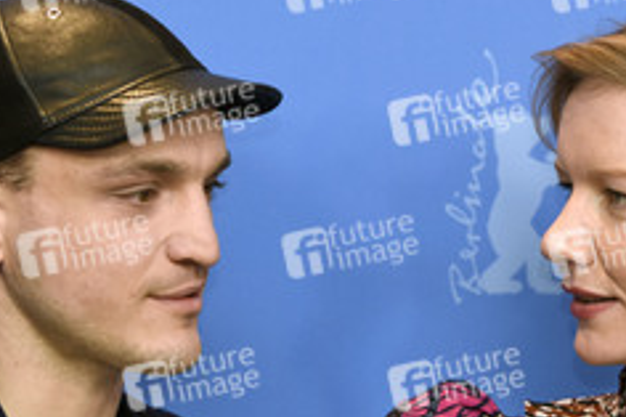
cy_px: 313
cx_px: 386
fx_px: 6481
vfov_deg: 3.7
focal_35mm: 373
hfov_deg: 5.5
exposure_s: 1/400
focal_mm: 130
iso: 640
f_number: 3.2
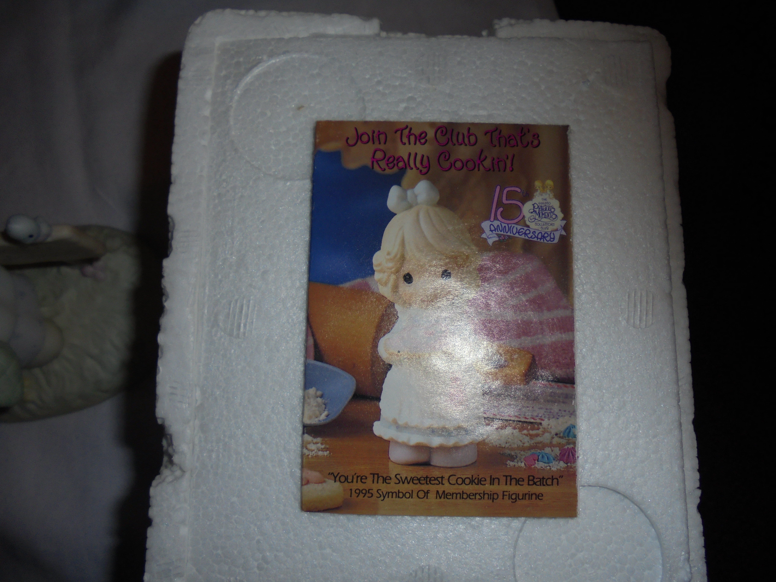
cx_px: 388
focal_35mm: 26
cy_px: 291
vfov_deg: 53.1
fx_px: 583
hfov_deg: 67.3
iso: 100
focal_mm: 4.6
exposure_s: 1/30
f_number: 11.5
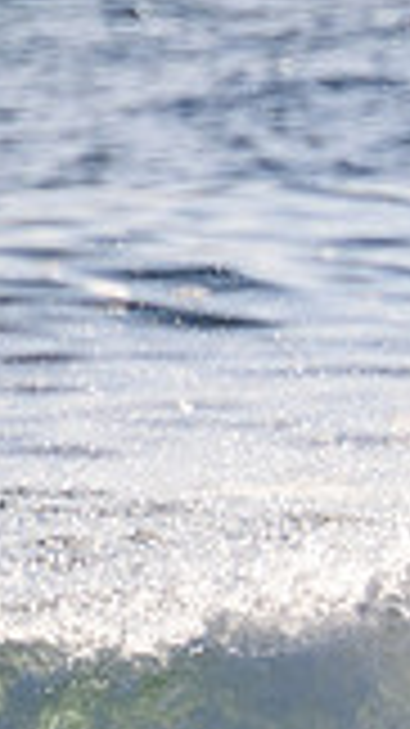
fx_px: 58236
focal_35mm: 3010
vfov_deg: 0.7
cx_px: 1257
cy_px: 772
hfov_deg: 0.4
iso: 1000
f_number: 11
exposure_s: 1/2000
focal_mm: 800
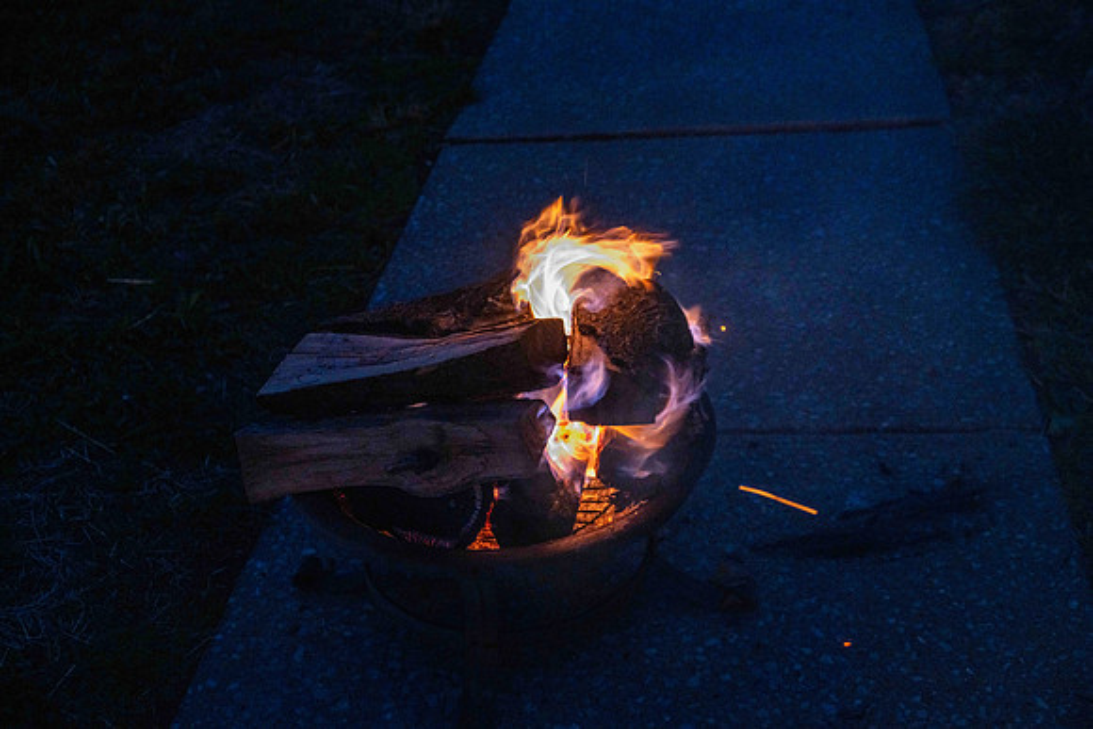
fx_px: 1336
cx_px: 546
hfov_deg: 44.5
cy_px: 364
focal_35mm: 44
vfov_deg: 30.5
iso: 6400
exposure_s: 1/25
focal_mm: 44
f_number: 5.3
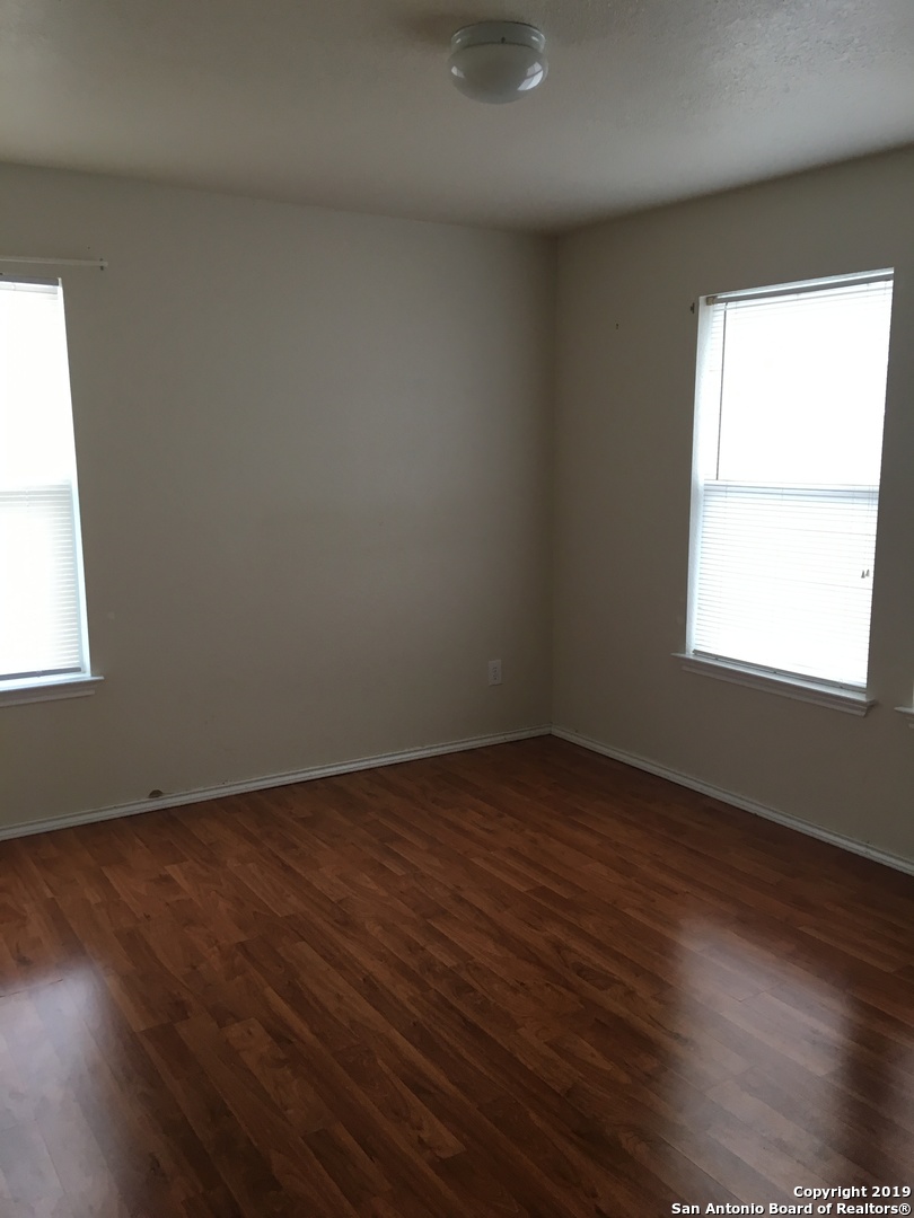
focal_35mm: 29
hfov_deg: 48.2
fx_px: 1021
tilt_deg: -8.6
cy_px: 609
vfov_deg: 61.7
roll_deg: +0.0
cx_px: 457
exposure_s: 1/33
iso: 40
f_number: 2.2
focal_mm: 4.15
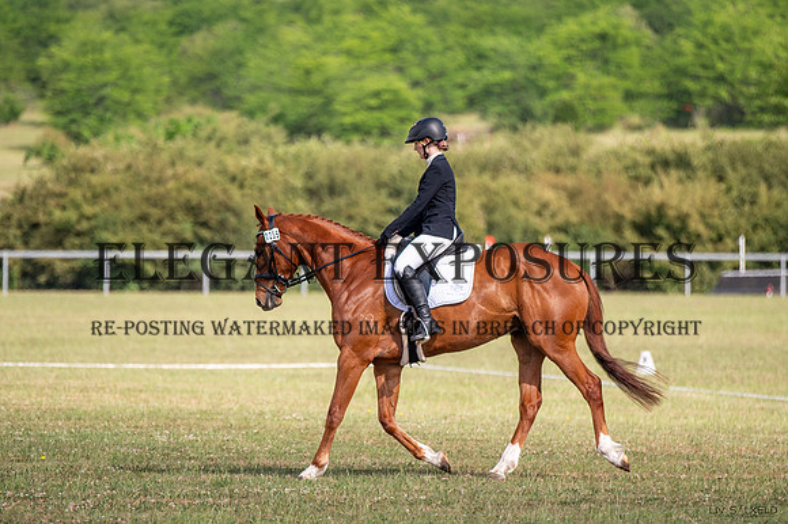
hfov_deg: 7.0
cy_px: 261
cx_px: 408
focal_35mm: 292
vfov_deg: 4.7
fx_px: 6399
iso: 100
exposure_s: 1/1600
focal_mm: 200
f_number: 2.8
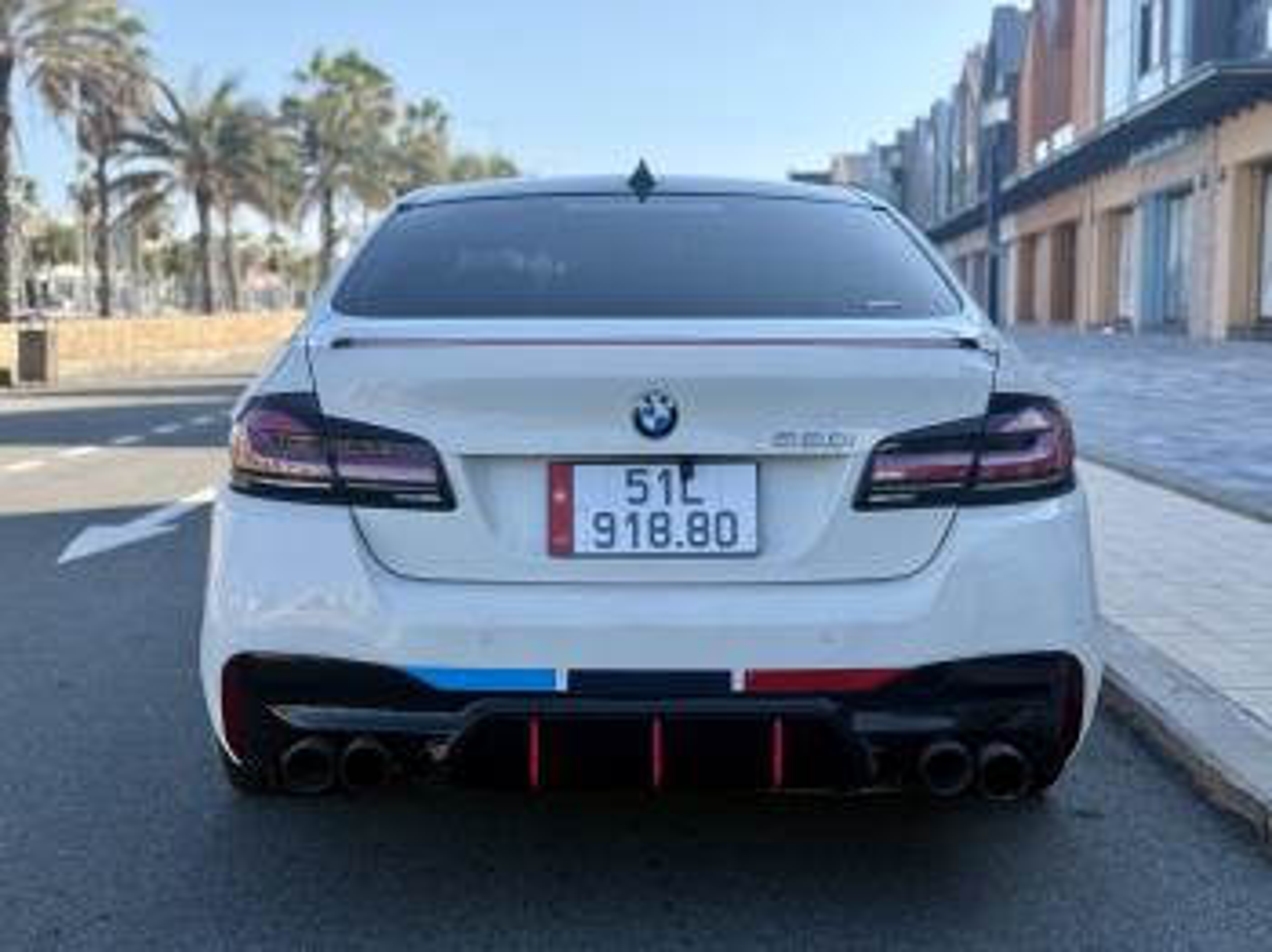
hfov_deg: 39.7
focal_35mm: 48
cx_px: 636
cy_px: 476
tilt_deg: -5.1
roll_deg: -0.2
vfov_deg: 30.2
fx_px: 1763
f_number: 1.78
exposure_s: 1/1484
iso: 64
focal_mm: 6.76
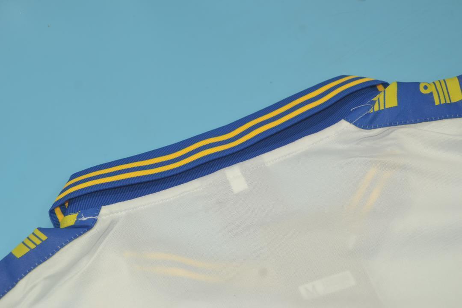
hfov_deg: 33.4
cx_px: 231
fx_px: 770
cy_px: 154
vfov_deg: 22.6
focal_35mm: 60
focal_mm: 40
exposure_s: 1/80
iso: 200
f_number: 7.1
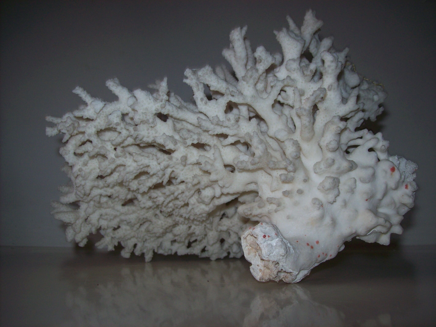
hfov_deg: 51.4
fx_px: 453
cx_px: 218
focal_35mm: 36
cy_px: 164
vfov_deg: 39.6
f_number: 2.7
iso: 80
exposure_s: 1/64
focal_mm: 6
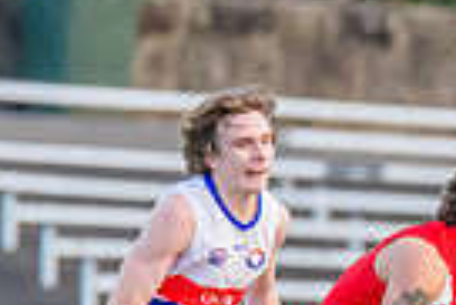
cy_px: 178
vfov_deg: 0.5
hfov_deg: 0.7
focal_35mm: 2812
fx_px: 35656
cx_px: 785
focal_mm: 550
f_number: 6.3
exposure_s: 1/1600
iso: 5600
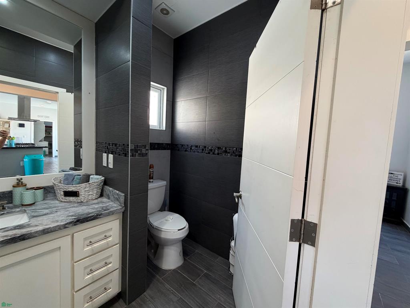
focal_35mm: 14
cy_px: 154
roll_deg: -2.7
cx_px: 205
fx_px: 166
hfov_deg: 102.1
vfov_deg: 85.7
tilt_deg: -2.4
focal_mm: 2.22
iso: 250
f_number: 2.2
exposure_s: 1/120
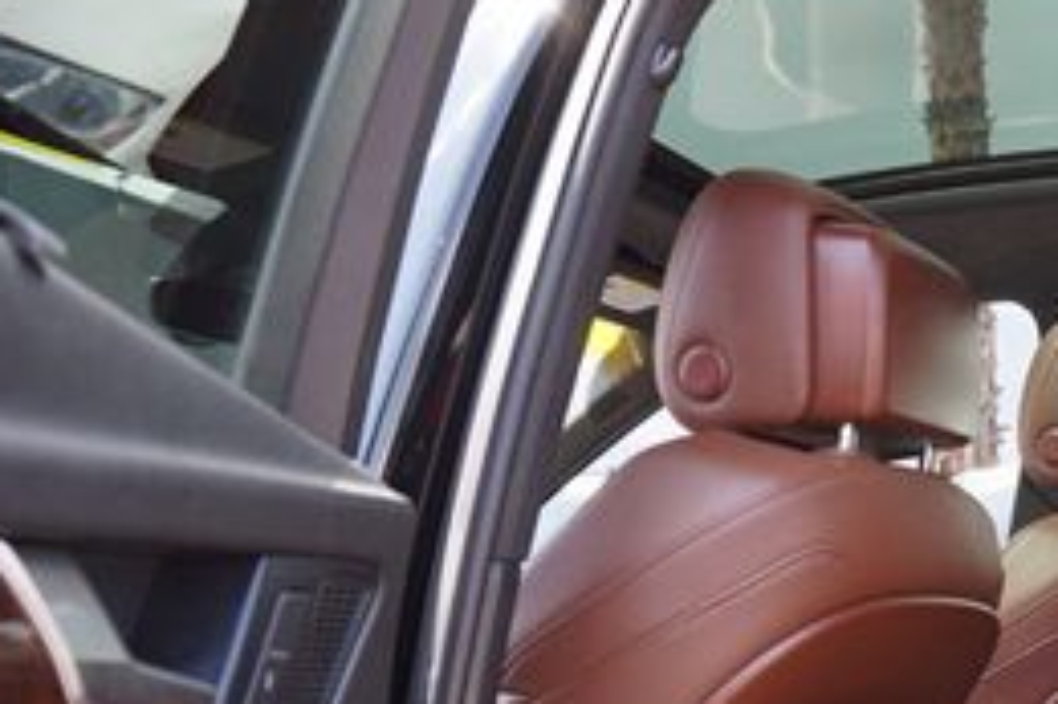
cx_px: 1062
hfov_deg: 31.4
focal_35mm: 59
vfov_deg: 22.1
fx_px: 1733
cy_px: 704
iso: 100
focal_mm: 16
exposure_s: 1/60
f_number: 4.5
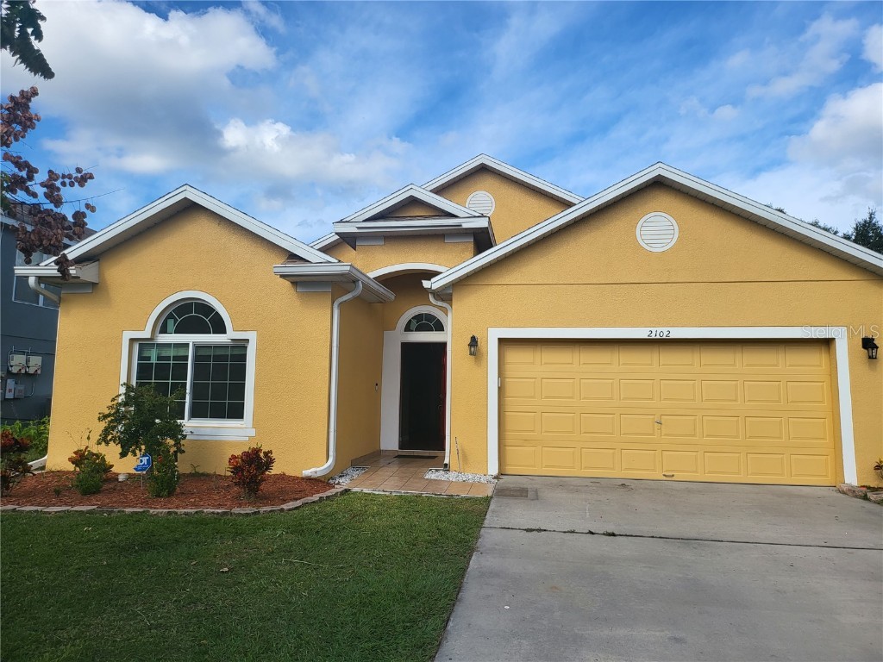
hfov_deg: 71.6
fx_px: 612
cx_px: 442
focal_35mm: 24
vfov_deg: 56.8
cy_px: 331
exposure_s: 1/2016
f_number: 1.8
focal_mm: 5
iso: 40
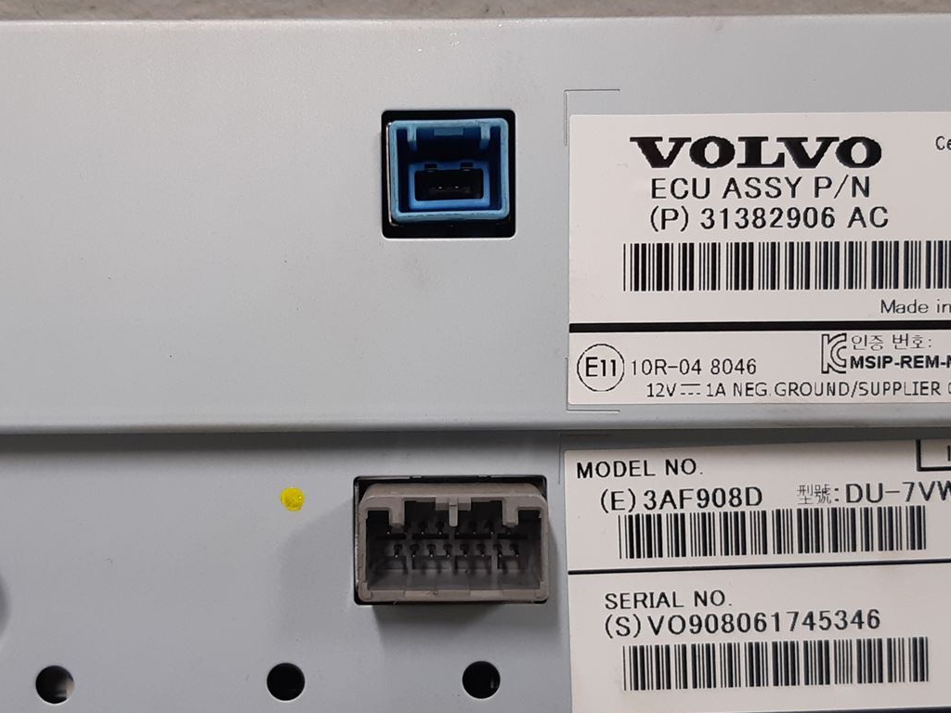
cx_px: 436
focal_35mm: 52
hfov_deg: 36.8
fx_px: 1429
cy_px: 407
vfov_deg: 28.0
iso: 125
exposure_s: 1/50
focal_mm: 3.93
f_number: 1.7
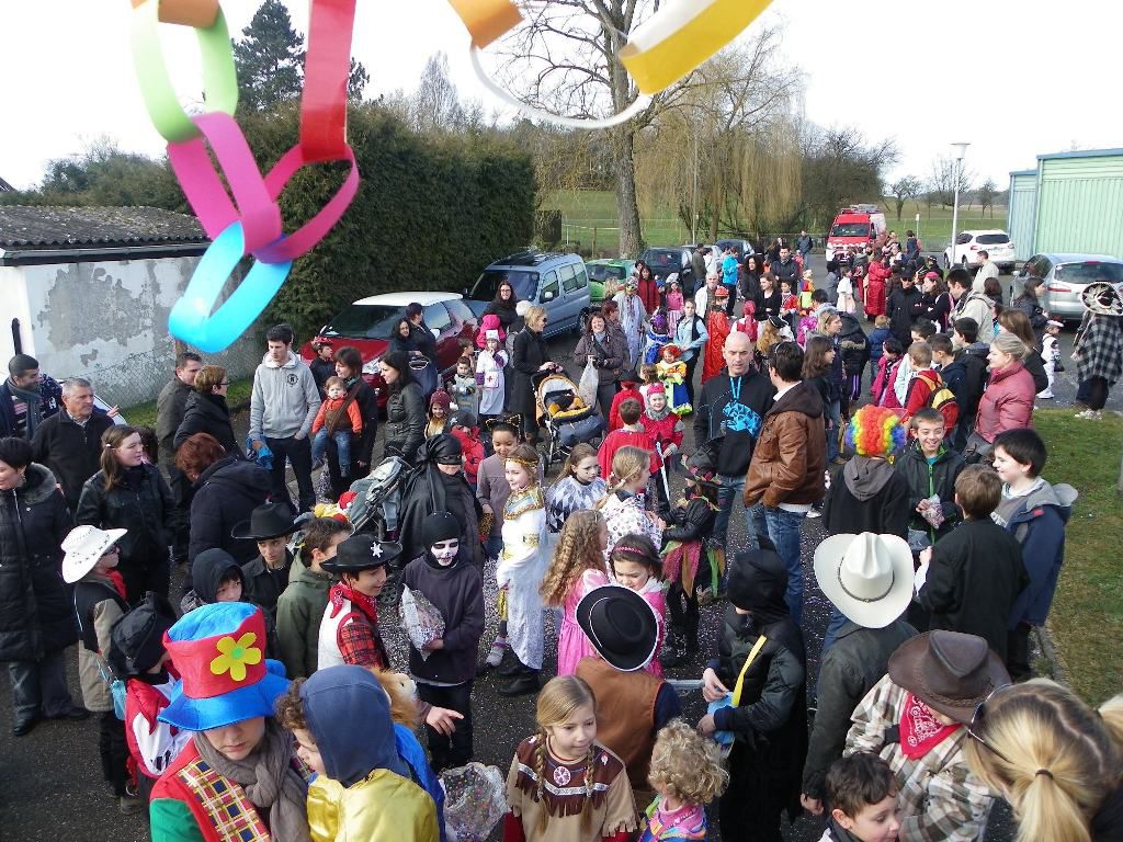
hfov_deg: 67.3
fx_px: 843
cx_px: 562
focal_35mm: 26
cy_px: 421
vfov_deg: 53.1
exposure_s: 1/160
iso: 50
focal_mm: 4.6
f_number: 3.2
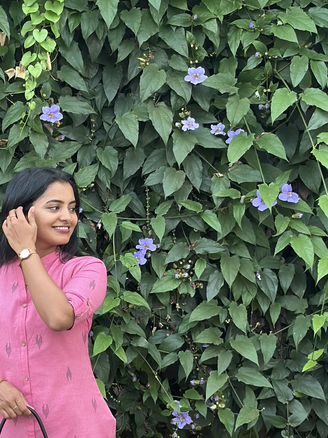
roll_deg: -1.4
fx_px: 1427
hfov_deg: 13.0
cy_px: 277
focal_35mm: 113
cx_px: 48
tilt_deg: -2.0
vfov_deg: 17.4
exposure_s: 1/171
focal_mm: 6.86
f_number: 1.78
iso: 100
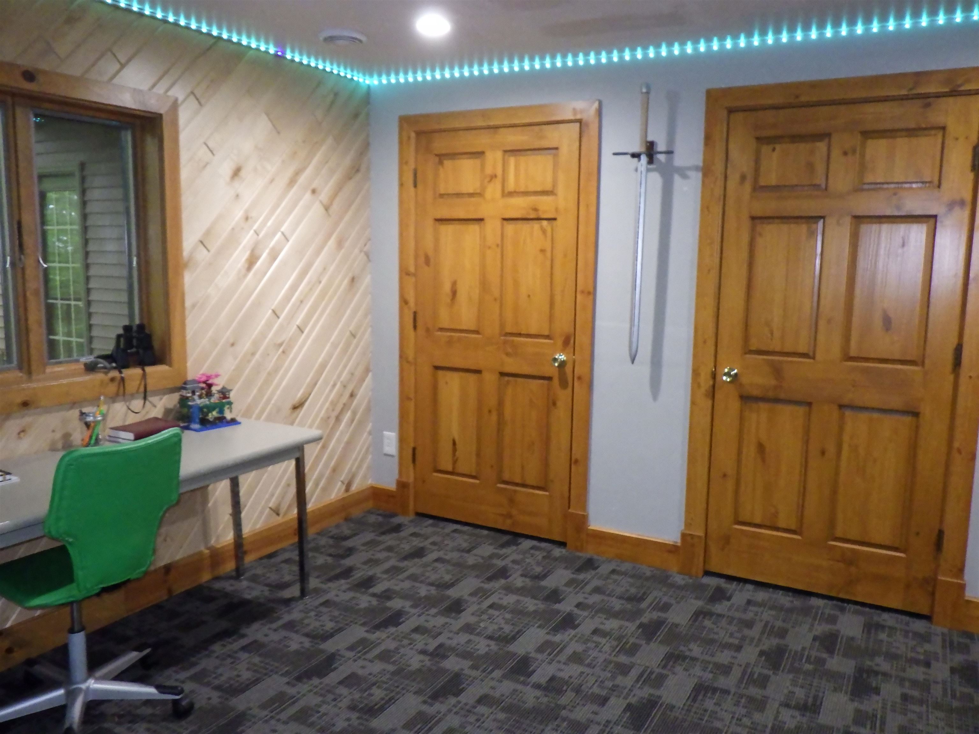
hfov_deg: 63.4
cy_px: 367
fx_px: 792
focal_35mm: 28
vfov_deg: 49.7
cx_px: 490
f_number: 3.5
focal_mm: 5
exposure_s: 1/40
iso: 1250
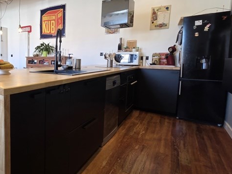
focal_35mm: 22
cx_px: 43
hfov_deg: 68.2
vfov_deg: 60.8
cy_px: 73
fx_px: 147
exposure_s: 1/50
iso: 160
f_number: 2.2
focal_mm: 2.2
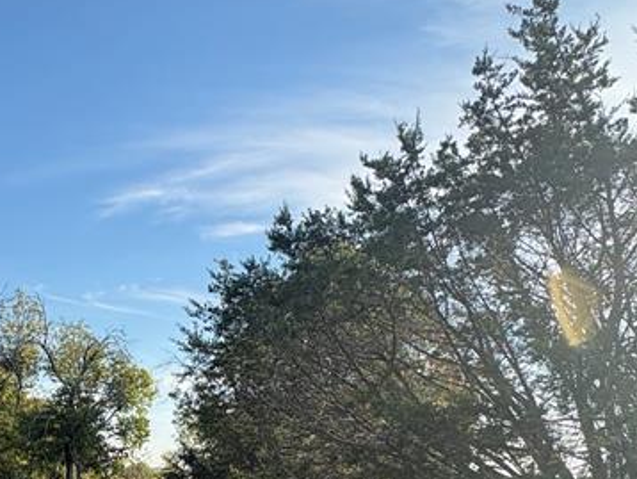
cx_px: 57
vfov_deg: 33.4
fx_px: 737
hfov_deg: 42.6
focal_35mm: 40
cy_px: 463
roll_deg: +0.2
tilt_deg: +1.1
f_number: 2.2
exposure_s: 1/889
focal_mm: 2.22
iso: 40
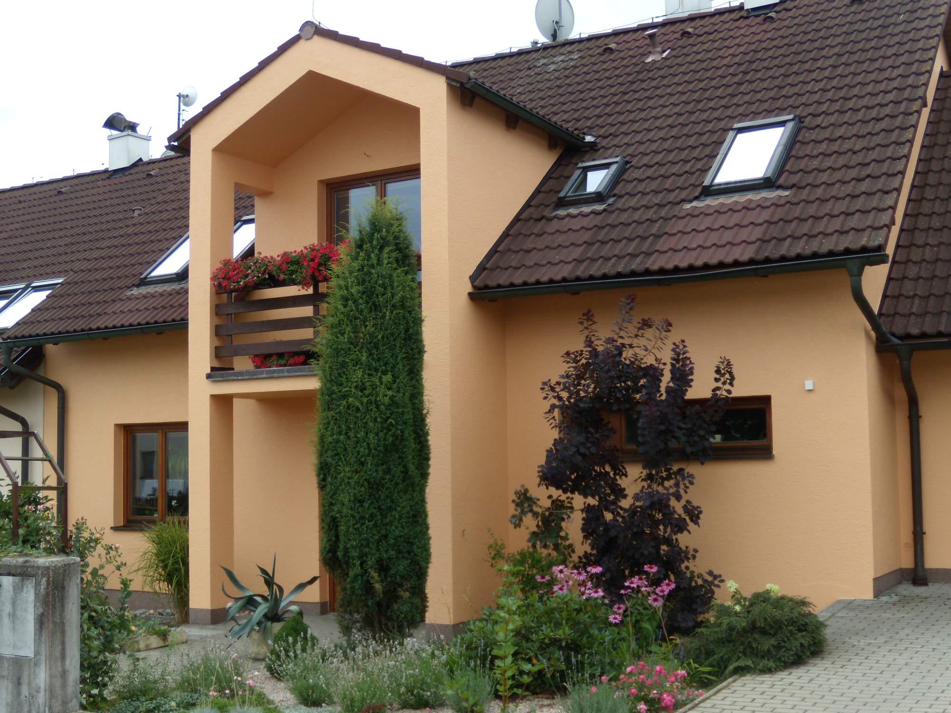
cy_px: 356
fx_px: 1154
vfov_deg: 34.3
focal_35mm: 42
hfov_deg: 44.8
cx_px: 476
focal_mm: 7.5
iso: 80
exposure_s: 1/250
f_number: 3.7
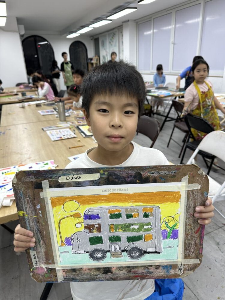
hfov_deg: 56.8
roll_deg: +2.3
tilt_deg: -22.2
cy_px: 150
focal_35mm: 24
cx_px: 112
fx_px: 208
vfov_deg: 71.6
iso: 50
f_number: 1.78
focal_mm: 6.86
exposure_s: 1/113
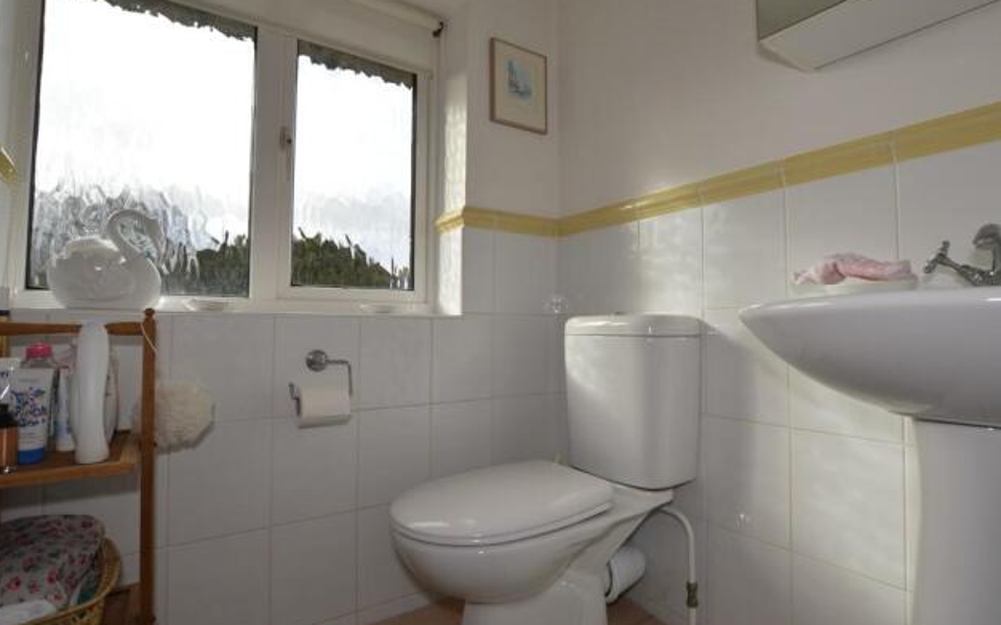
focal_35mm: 16
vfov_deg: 71.2
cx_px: 516
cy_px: 301
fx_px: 436
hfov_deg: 97.8
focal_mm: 10
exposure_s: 1/160
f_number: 6.3
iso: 100
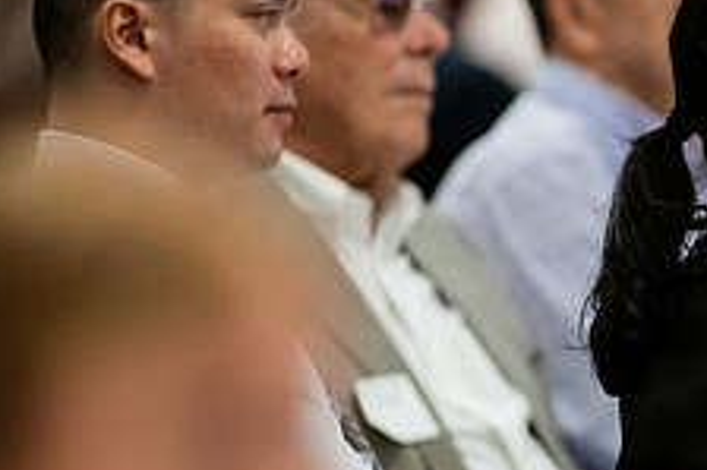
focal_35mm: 777
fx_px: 15248
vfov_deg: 1.8
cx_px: 896
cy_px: 273
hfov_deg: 2.7
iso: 2500
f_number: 2.8
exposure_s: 1/200
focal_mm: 300
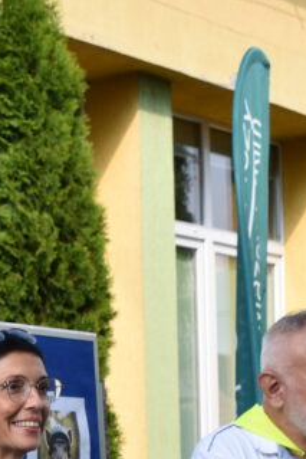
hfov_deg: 8.6
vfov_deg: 12.4
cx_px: 0
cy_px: 678
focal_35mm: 158
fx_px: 2012
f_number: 8
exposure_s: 1/250
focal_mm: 28
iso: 250
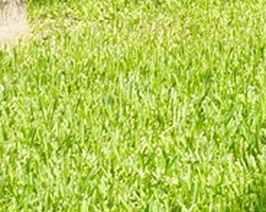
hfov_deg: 7.6
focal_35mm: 234
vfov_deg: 5.9
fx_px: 1841
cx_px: 664
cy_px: -527
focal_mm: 18
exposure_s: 1/100
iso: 100
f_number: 10
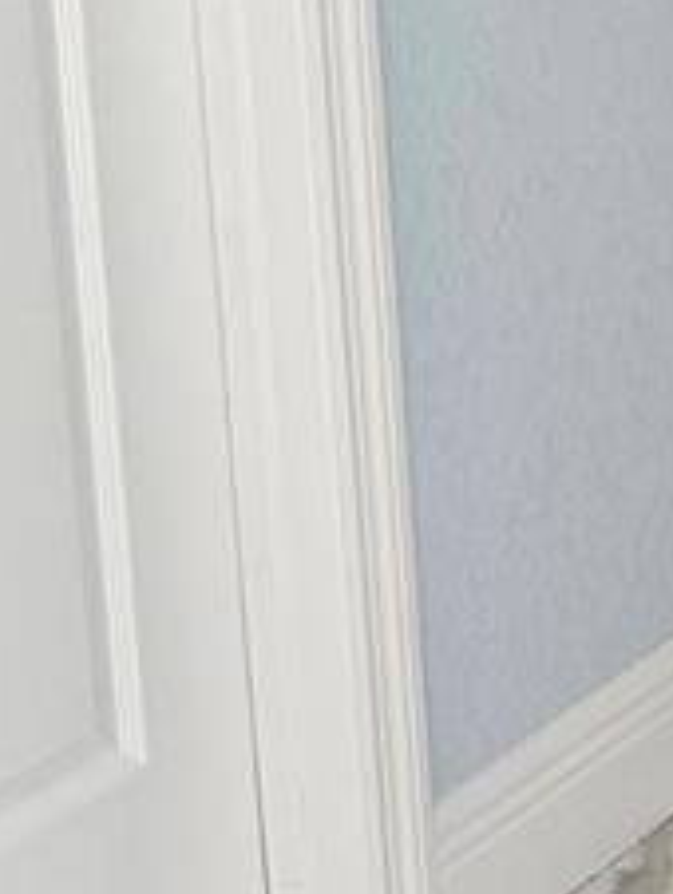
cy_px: -115
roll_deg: +0.7
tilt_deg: -10.6
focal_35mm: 138
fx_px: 3571
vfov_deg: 13.9
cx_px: 1453
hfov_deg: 9.8
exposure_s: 1/122
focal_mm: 5.96
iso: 32
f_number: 1.6
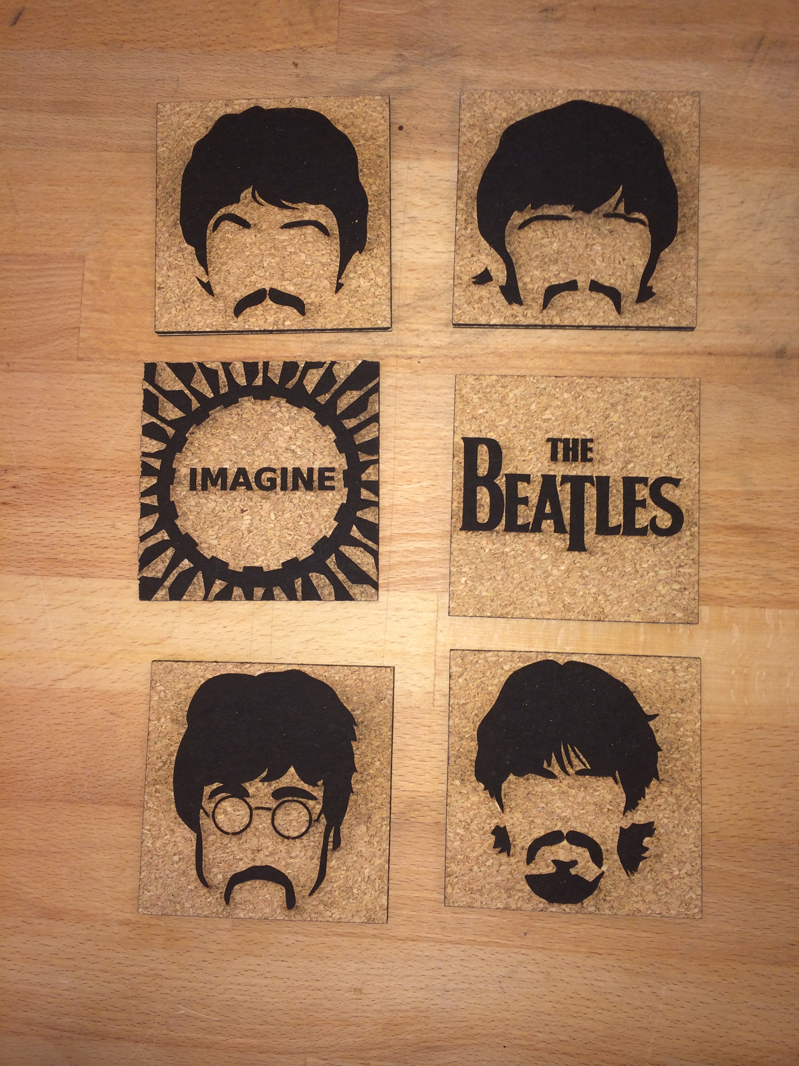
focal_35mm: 30
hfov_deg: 46.8
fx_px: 923
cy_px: 533
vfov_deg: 60.0
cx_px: 400
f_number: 2.2
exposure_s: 1/36
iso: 32
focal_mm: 4.12
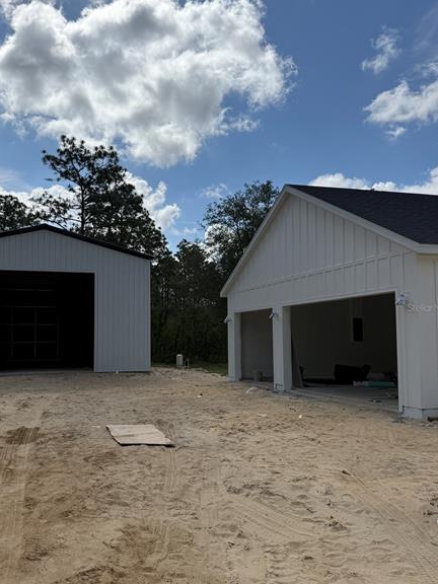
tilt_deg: +4.1
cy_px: 307
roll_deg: +0.1
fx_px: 540
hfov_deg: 43.8
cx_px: 161
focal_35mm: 32
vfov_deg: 56.8
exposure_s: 1/14286
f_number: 1.78
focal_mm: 6.76
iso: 100
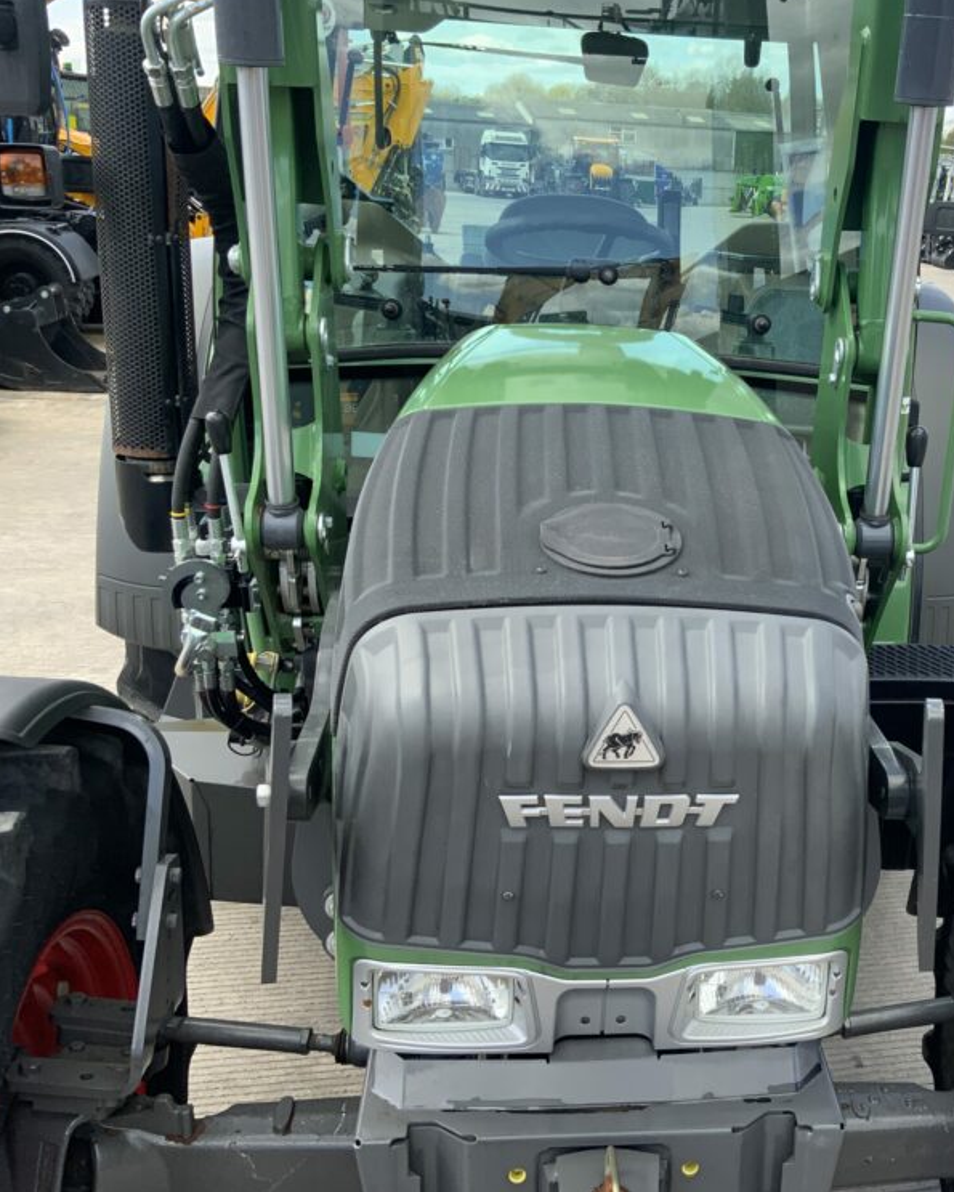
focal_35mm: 39
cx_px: 705
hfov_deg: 37.4
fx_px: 1376
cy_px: 581
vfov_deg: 46.8
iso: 16
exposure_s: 1/389
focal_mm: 3
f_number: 1.8
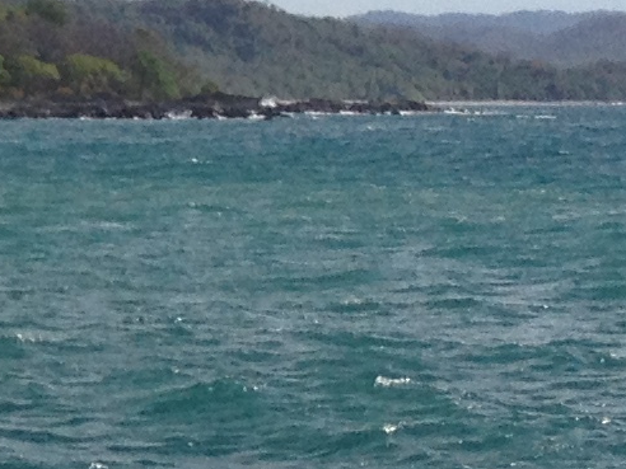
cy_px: 102
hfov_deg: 7.9
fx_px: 4196
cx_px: -831
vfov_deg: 6.4
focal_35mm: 232
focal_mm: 4.28
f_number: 2.4
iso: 50
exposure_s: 1/2907
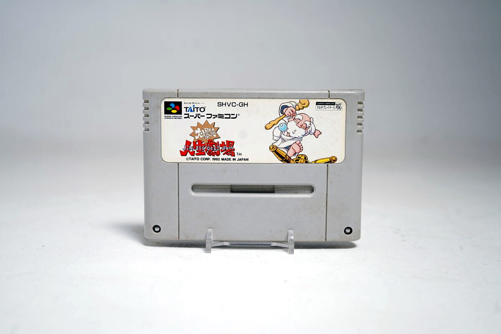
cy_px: 167
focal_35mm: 41
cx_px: 250
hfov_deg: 47.4
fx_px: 571
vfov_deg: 32.6
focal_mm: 41
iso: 64
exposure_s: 1/5
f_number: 5
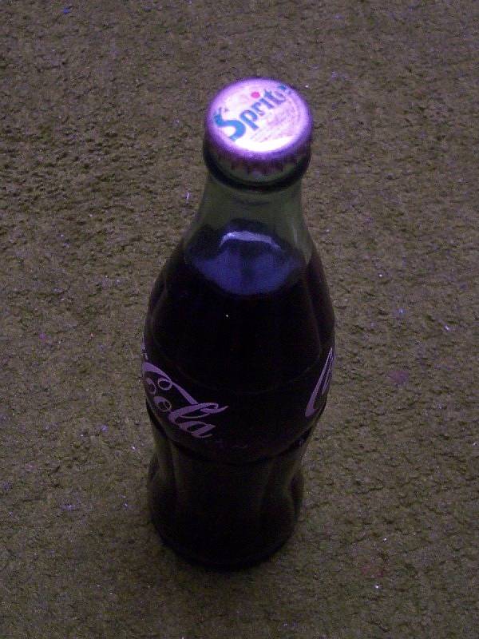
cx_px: 240
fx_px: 701
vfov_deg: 49.0
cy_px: 320
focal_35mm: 38
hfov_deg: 37.7
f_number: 2.8
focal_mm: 8
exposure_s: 1/8
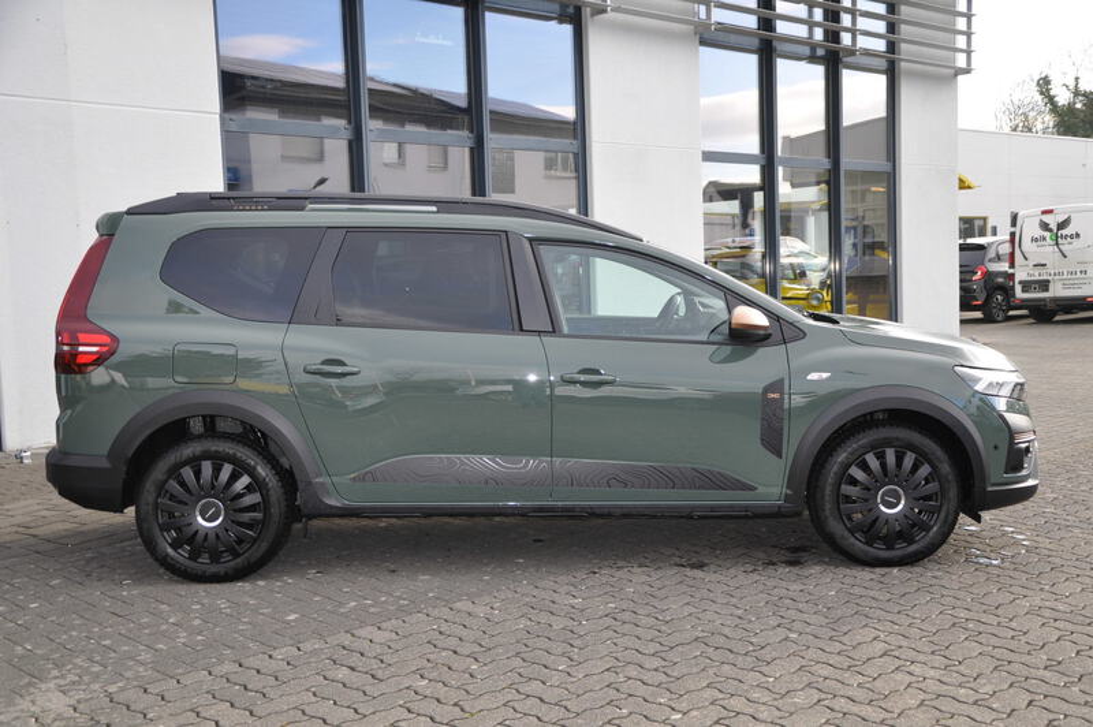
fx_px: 1274
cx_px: 546
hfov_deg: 46.4
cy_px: 364
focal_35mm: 42
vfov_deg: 31.8
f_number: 4.5
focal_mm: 28
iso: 200
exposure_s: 1/200
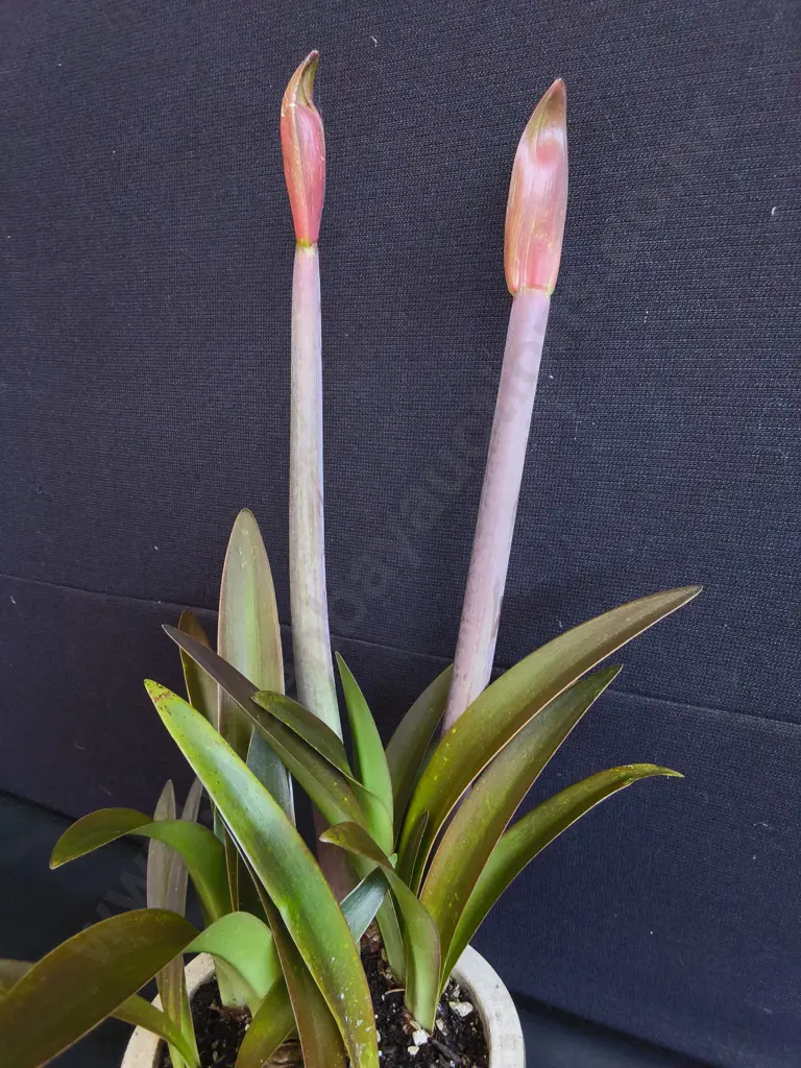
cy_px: 534
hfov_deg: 51.4
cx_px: 400
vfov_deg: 65.3
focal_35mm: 27
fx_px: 833
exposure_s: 1/100
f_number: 2
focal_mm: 2.87
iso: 200
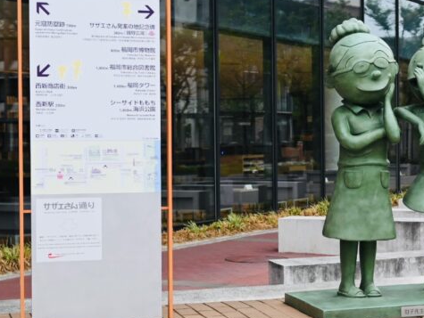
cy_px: 149
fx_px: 1066
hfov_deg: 21.9
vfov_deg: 17.0
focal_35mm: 87
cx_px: 392
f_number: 4
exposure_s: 1/250
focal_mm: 28
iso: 320
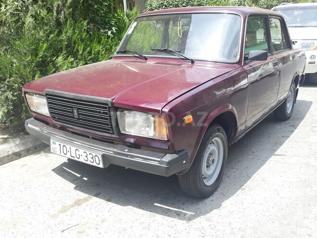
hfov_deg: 65.3
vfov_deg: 51.4
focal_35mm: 27
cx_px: 158
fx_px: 247
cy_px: 119
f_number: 1.7
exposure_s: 1/494
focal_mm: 3.71
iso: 40
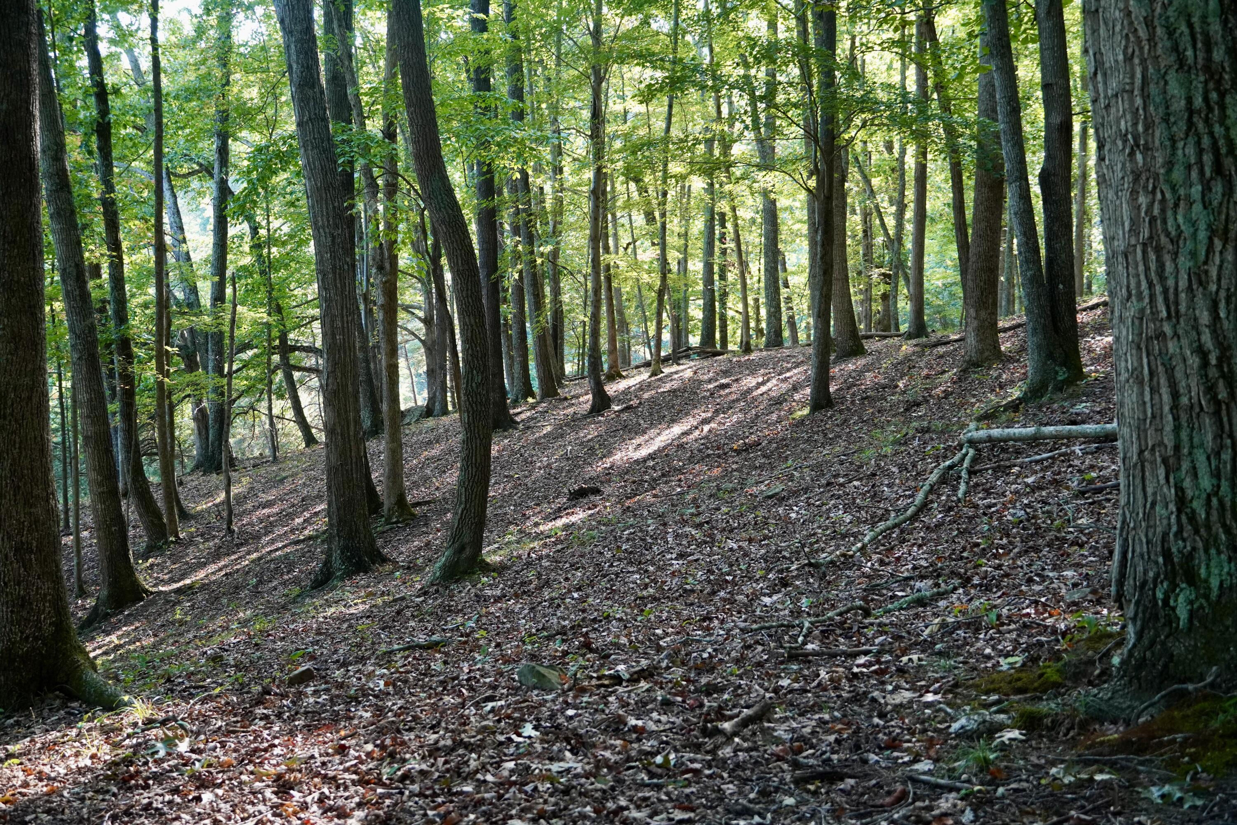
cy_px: 412
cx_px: 618
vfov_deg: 30.8
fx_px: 1495
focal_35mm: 44
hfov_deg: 45.0
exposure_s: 1/160
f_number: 4.5
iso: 800
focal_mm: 29
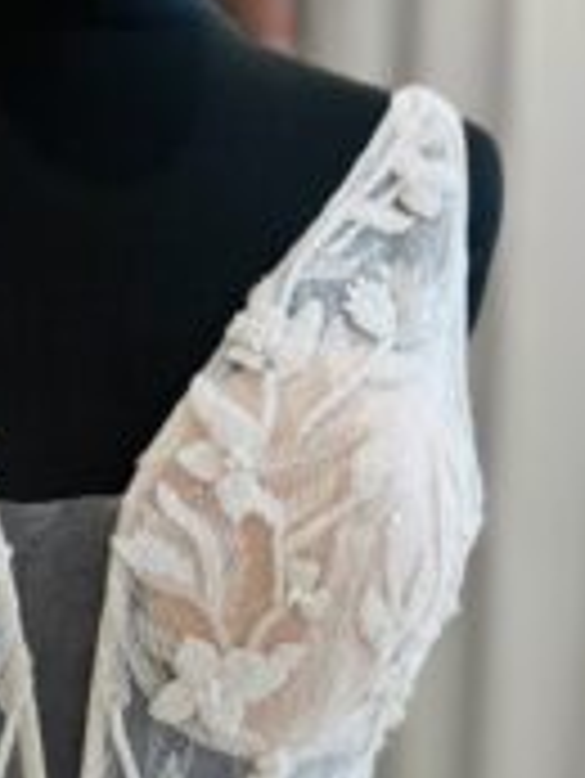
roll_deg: +0.4
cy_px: 740
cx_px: 81
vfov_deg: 28.7
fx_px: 1440
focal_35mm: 64
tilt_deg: -11.6
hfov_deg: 22.5
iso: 50
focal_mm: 5.96
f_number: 1.6
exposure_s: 1/122
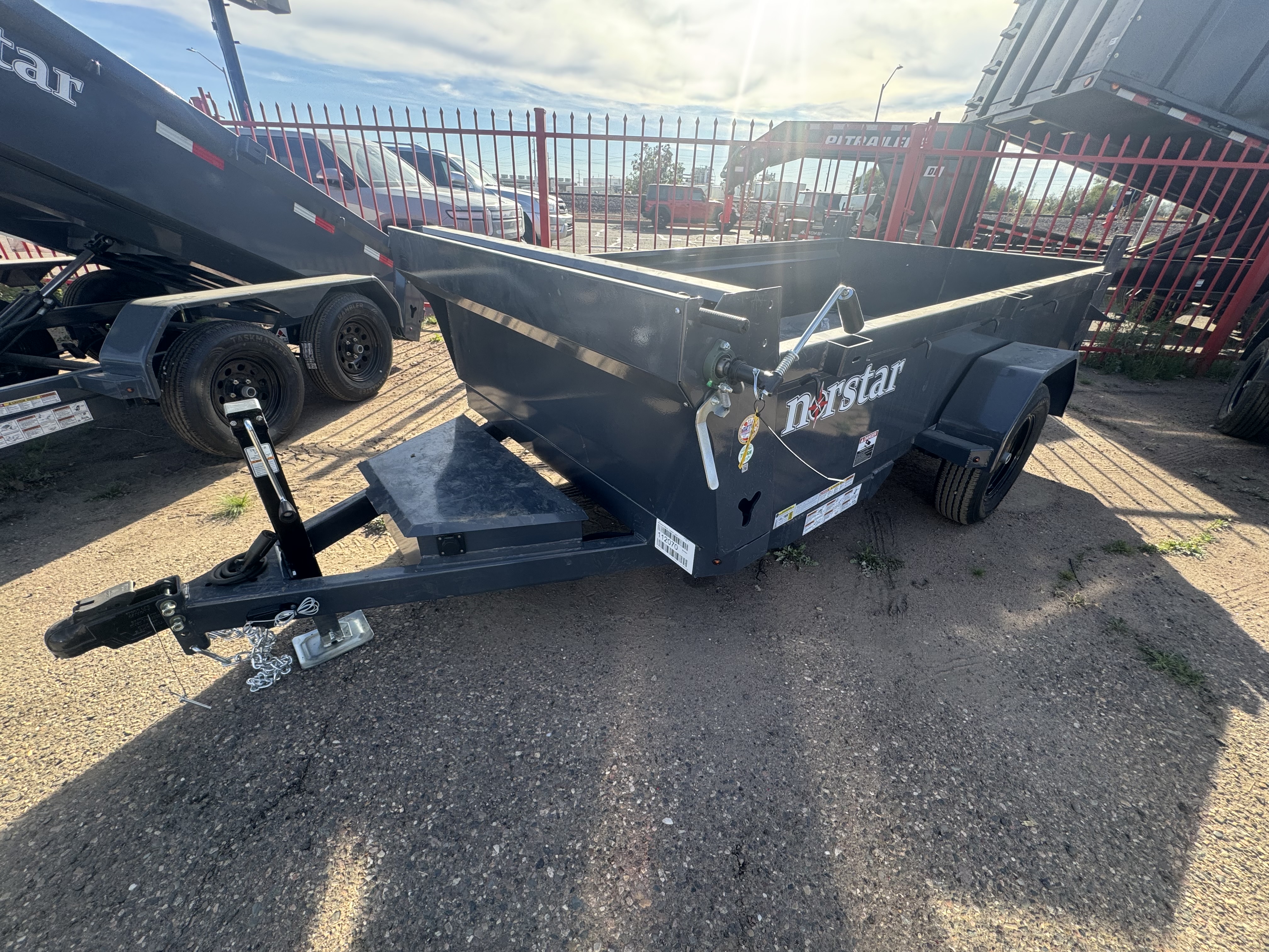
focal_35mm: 14
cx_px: 634
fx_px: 513
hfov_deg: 102.1
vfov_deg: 85.7
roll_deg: -4.0
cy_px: 476
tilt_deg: -30.9
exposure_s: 1/338
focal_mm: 2.22
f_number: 2.2
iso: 40
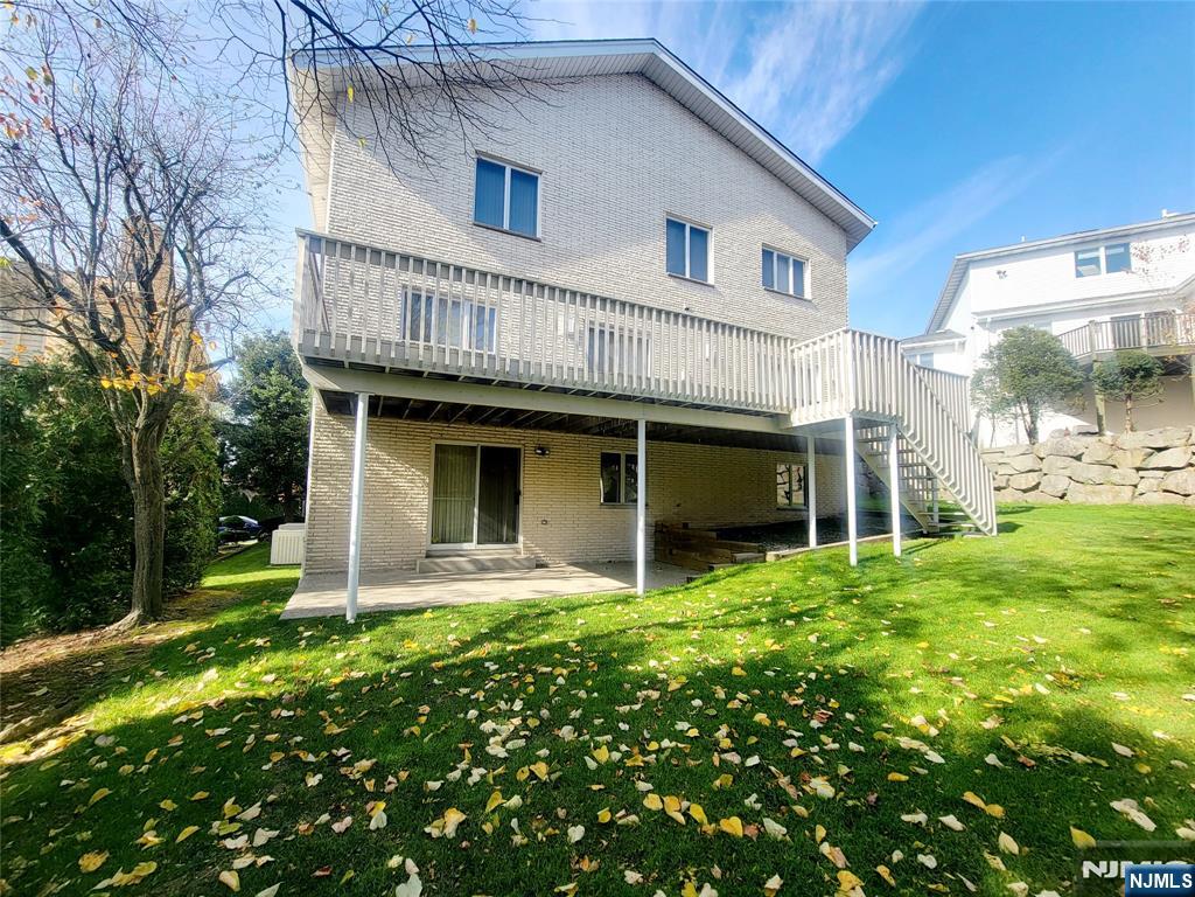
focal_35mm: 13
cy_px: 448
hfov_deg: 106.2
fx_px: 449
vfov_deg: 89.9
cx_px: 598
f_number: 2.2
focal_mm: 2.2
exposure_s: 1/667
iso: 50
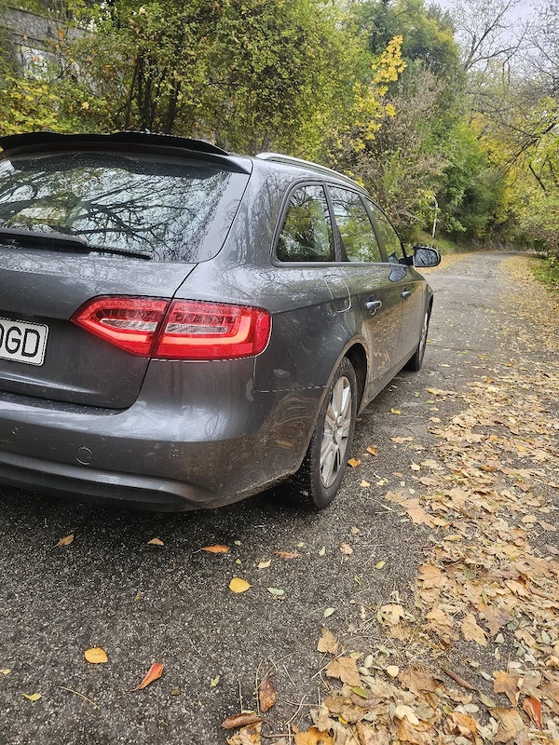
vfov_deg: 73.9
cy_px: 372
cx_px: 280
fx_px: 495
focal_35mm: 23
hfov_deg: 58.9
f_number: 1.7
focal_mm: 6.3
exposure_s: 1/192
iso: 64
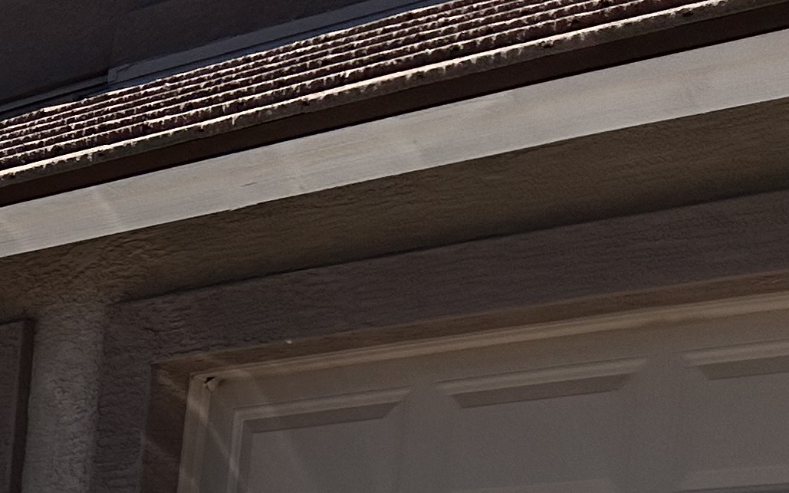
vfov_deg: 10.6
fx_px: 2322
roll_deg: -1.0
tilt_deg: -9.1
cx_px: -738
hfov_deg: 15.7
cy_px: 1126
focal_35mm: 108
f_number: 1.5
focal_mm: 5.7
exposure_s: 1/16393
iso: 50
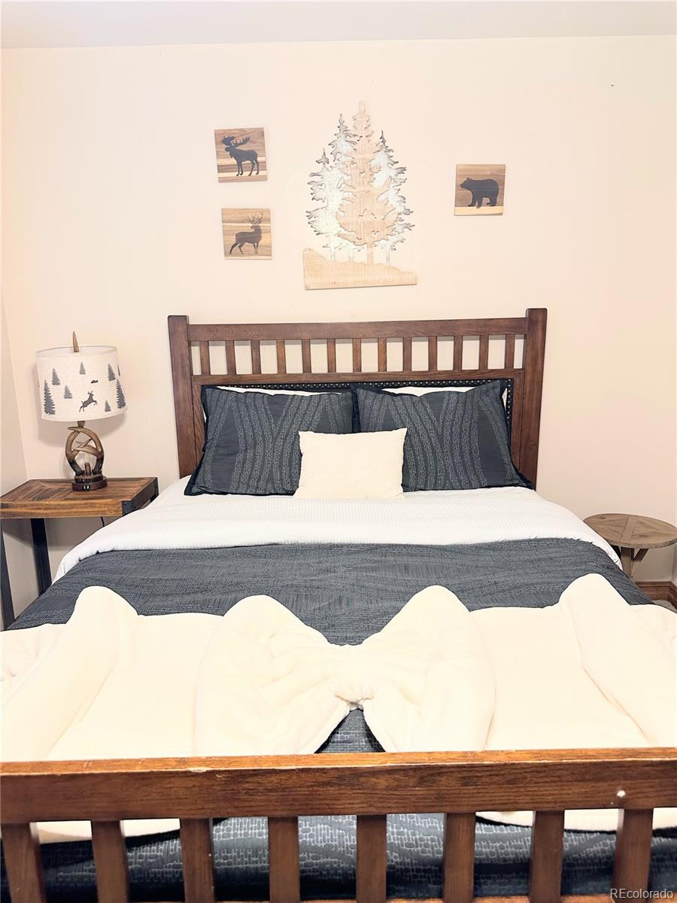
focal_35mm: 24
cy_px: 452
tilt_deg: -11.4
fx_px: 626
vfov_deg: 71.6
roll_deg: +1.3
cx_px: 338
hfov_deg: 56.8
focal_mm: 6.86
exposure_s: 1/60
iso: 160
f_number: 1.78
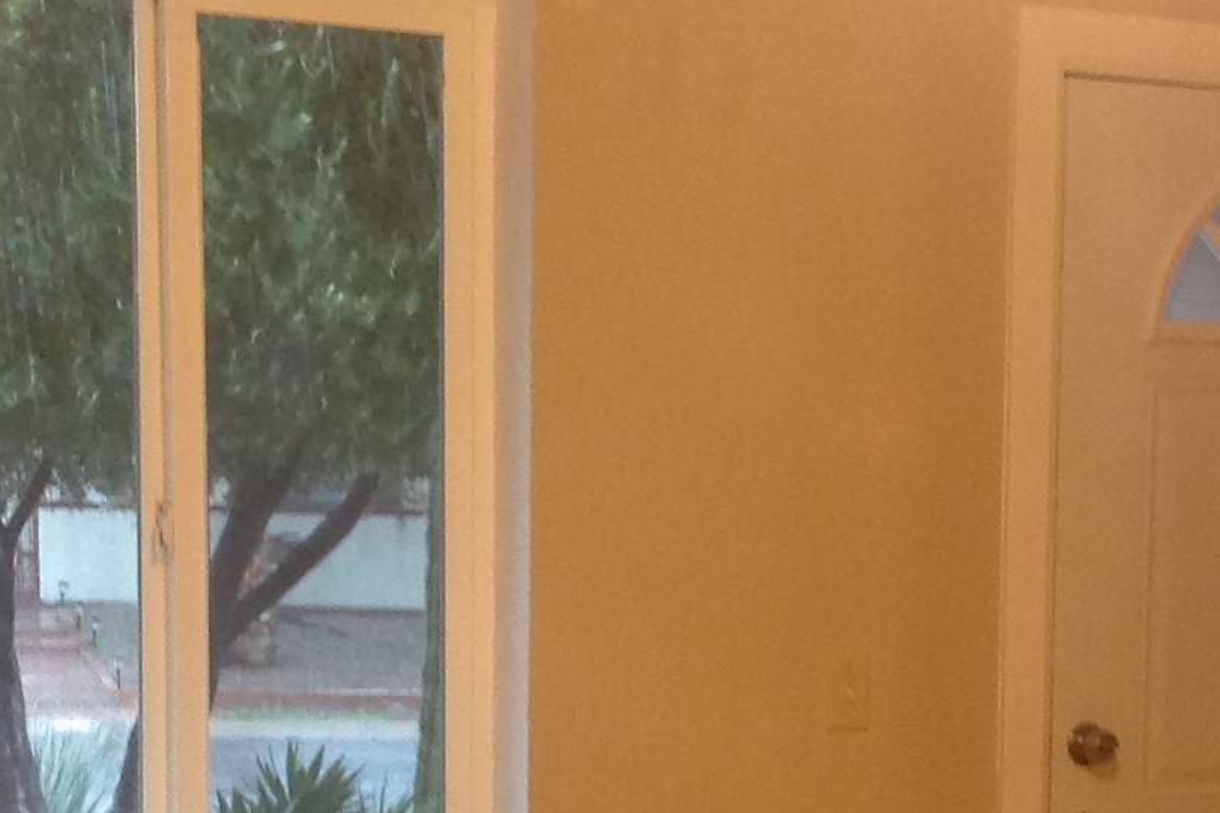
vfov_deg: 11.6
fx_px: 3930
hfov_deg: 17.5
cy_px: 900
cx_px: 907
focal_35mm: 116
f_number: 2.4
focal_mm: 4.28
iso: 160
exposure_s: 1/15
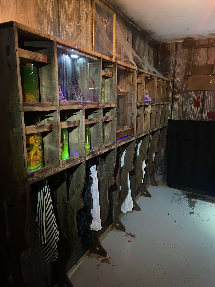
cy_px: 144
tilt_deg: -10.0
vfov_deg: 67.3
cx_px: 108
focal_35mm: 26
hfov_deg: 53.1
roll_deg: +0.6
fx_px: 215
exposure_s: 1/27
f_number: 1.8
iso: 1000
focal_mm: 4.25
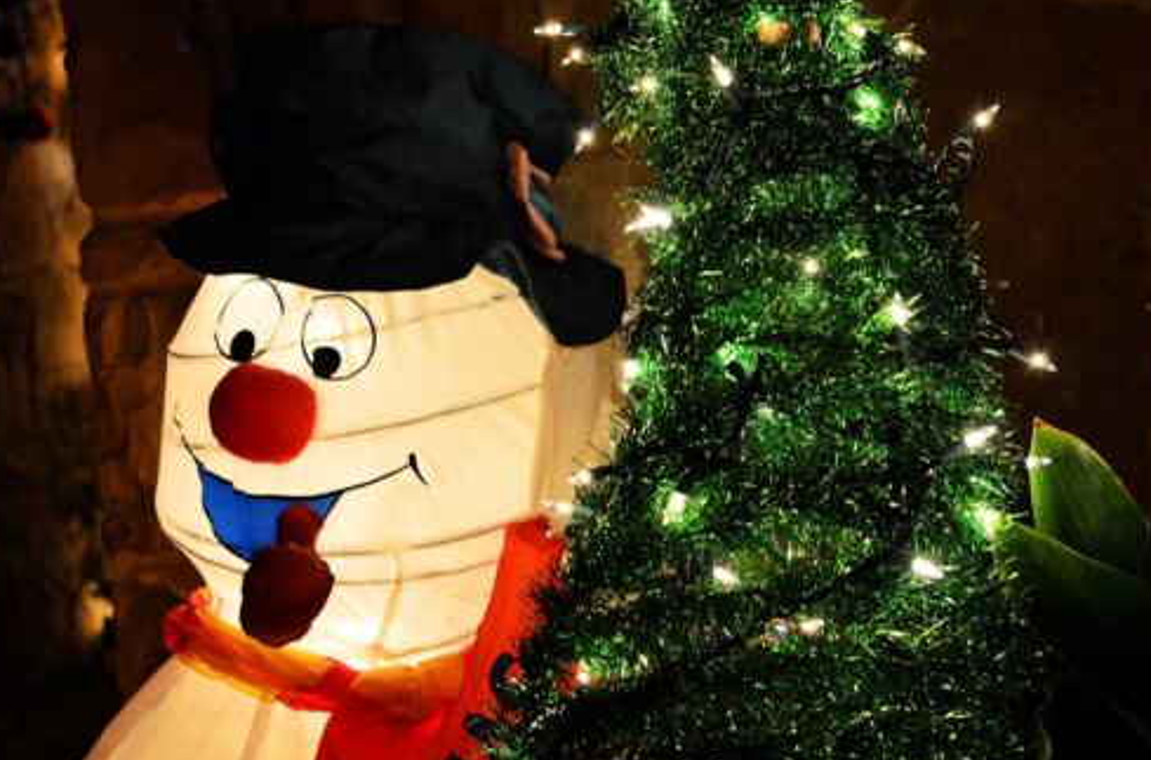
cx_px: 534
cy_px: 418
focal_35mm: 69
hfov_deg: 29.5
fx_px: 2189
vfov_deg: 19.7
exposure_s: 1/25
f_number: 4
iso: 1600
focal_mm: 35
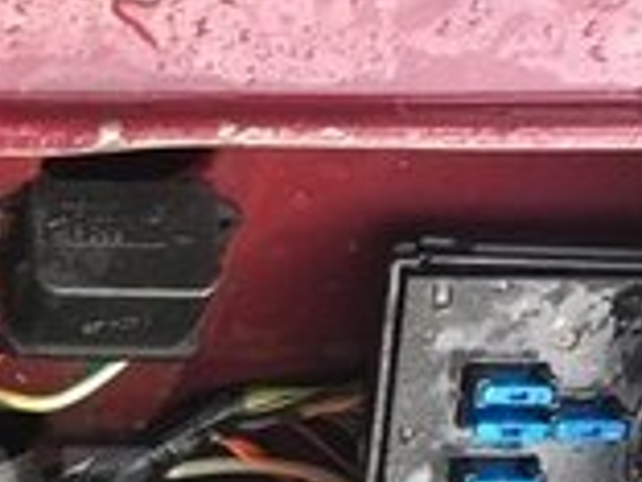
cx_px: -268
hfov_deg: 15.0
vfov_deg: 11.9
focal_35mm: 123
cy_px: 509
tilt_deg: -67.5
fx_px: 2281
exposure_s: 1/33
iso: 80
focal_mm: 4.15
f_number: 2.2
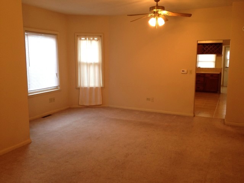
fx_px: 247
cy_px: 92
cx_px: 122
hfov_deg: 52.6
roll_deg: -0.4
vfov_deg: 40.7
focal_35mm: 35
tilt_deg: -10.8
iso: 50
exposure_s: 1/20
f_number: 2.4
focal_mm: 4.28
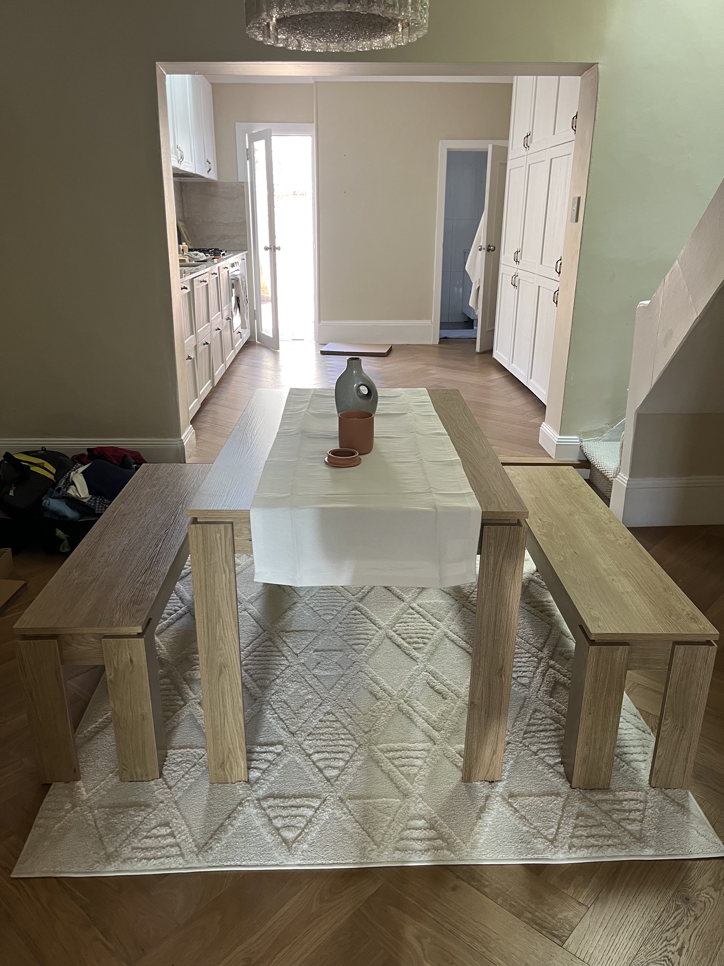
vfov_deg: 67.3
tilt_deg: -21.4
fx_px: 725
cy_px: 483
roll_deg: +0.7
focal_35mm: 26
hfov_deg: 53.1
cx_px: 362
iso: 125
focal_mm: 5.1
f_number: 1.6
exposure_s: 1/66
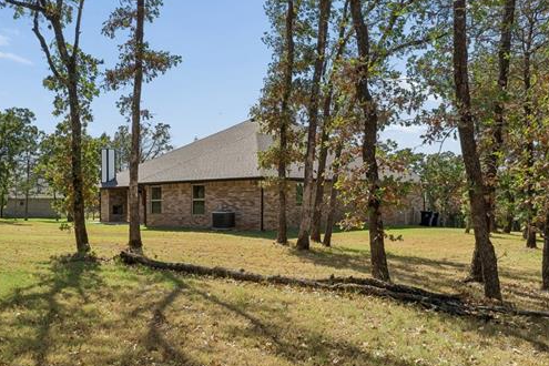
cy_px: 192
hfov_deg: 58.6
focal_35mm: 31
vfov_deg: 42.3
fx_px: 473
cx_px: 172
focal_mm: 10
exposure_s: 1/800
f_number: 8
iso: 200
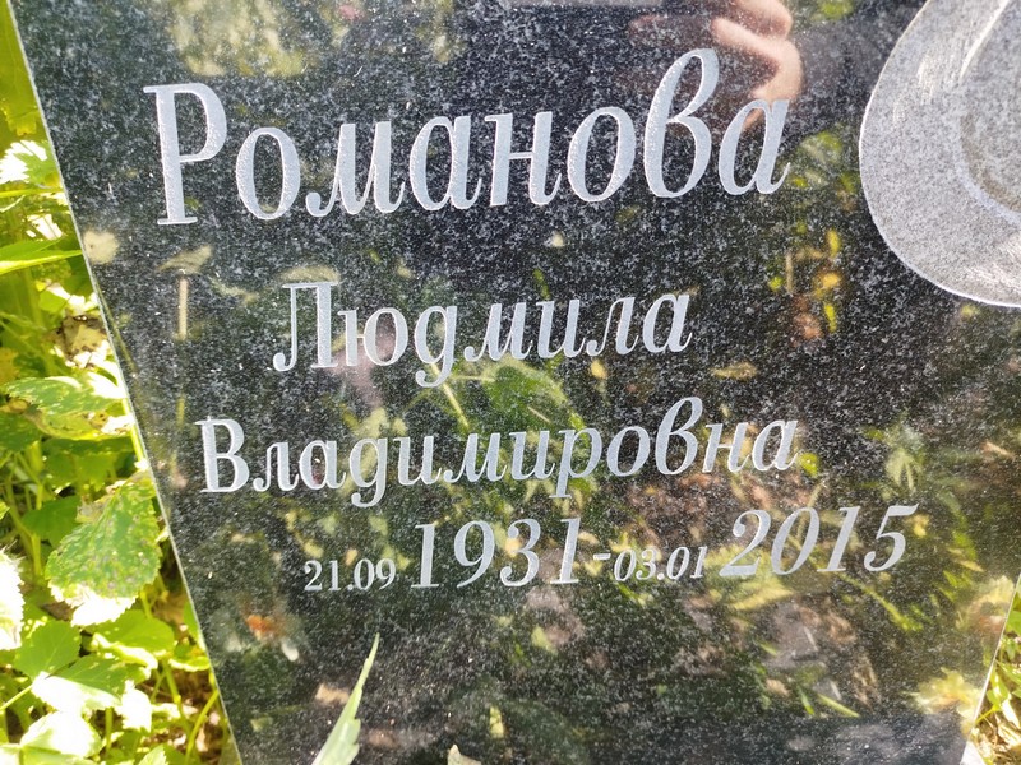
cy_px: 382
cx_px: 510
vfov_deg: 56.8
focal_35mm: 24
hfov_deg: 71.6
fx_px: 708
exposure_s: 1/100
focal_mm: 5.31
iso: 100
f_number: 1.7
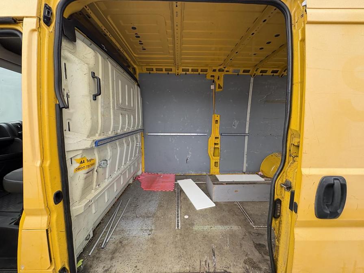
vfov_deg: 85.7
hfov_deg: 102.1
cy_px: 136
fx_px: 147
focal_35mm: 14
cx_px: 182
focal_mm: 2.22
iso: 64
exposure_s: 1/172
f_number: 2.2
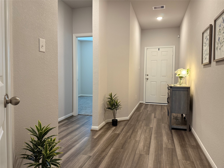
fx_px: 155
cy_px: 84
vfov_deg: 56.8
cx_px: 112
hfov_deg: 71.6
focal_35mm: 24
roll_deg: -0.3
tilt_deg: -2.1
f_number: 1.78
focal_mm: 6.76
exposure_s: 1/60
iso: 320
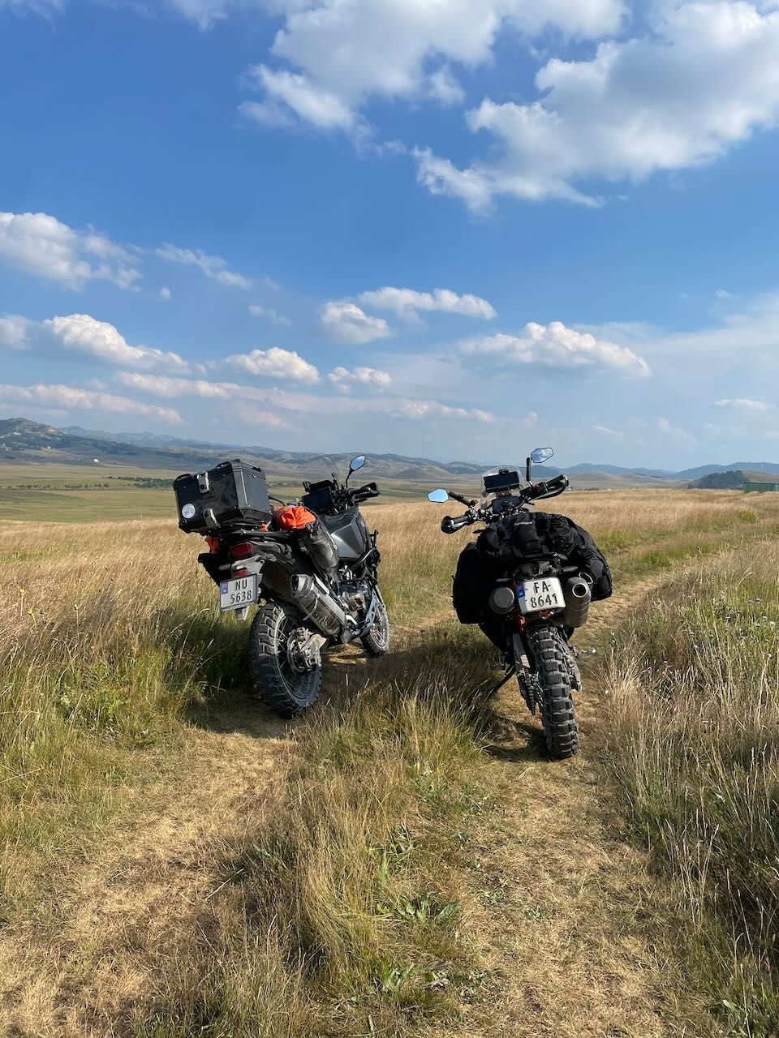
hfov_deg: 53.1
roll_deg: -2.4
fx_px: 780
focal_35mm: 26
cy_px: 519
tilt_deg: -2.4
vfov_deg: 67.3
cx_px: 390
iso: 50
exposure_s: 1/5291
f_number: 1.6
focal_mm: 4.2
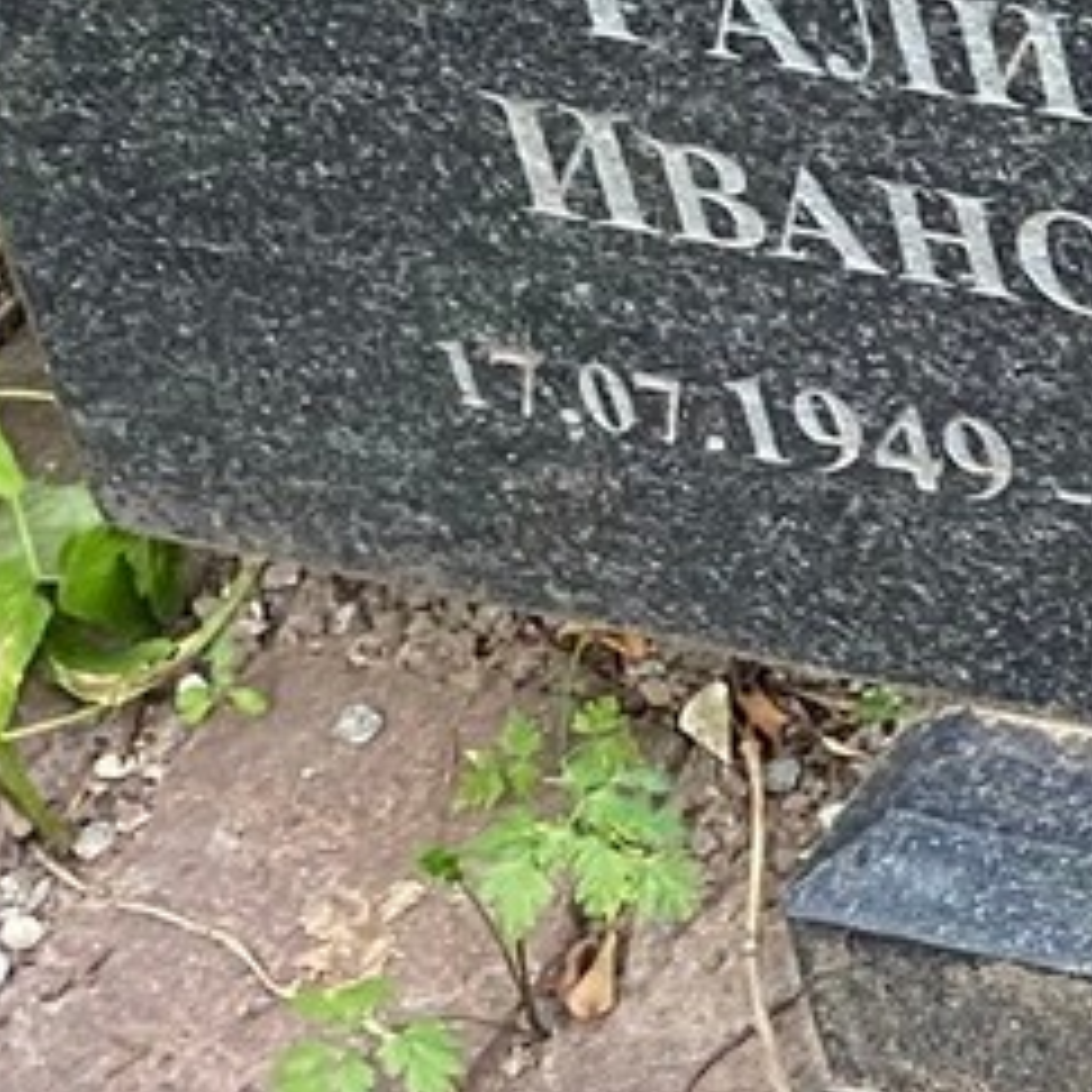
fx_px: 4854
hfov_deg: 11.5
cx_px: 2242
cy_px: 598
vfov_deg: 12.8
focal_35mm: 136
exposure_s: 1/60
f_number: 1.8
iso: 200
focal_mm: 4.25
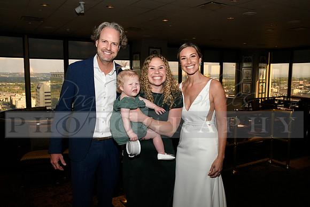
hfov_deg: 58.7
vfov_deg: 41.1
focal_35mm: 32
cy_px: 104
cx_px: 155
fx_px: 276
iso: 6400
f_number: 11
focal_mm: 32
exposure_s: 1/60
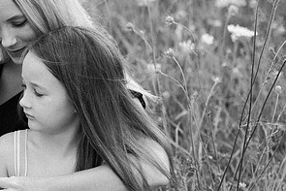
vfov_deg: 6.2
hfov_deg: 9.3
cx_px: 16
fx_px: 1749
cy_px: 183
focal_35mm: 220
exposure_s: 1/800
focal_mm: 112
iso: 250
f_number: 4.5
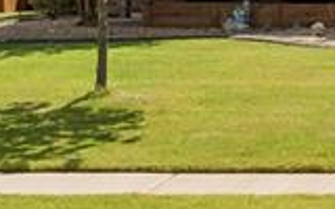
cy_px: -79
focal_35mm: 195
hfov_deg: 10.2
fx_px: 1780
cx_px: 589
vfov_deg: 6.7
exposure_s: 1/500
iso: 200
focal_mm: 20
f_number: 8
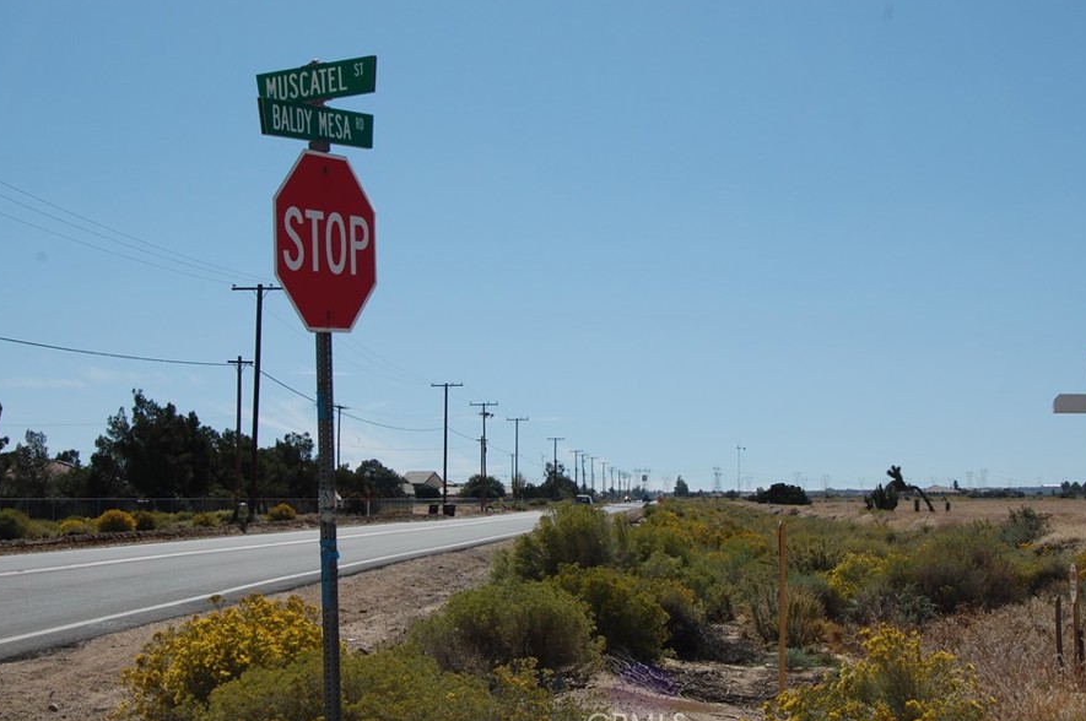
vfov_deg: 22.9
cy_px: 325
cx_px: 572
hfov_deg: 34.0
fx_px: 1778
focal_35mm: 59
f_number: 11
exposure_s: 1/500
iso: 200
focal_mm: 34
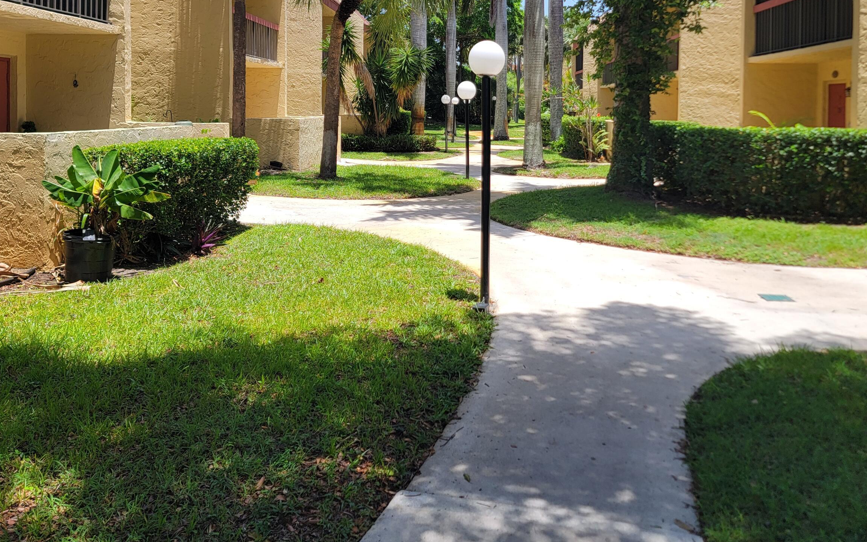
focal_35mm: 33
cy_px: 124
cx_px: 437
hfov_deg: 58.1
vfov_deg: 37.2
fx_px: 780
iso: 16
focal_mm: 6.7
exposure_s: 1/607
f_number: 1.8
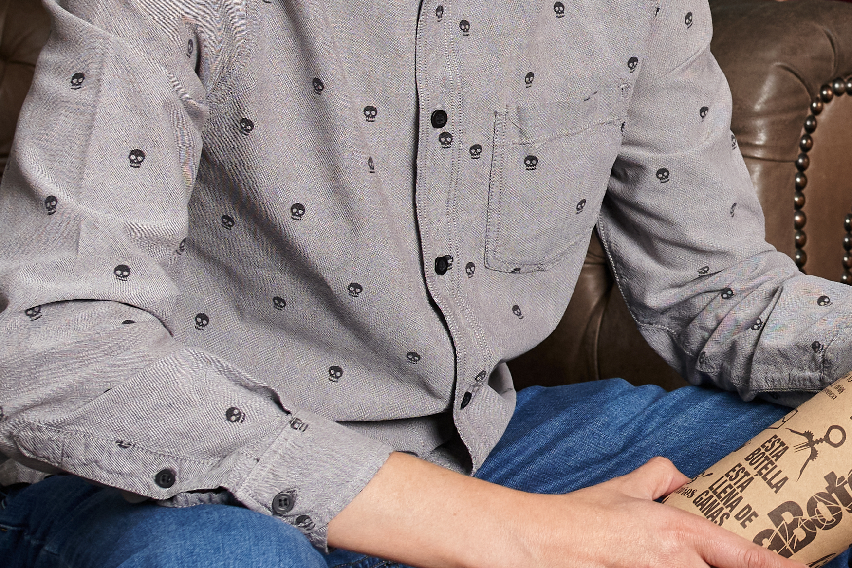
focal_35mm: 120
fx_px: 2840
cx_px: 1020
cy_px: 51
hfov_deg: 16.4
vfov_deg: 11.3
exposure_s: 1/125
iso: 1000
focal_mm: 35
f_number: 5
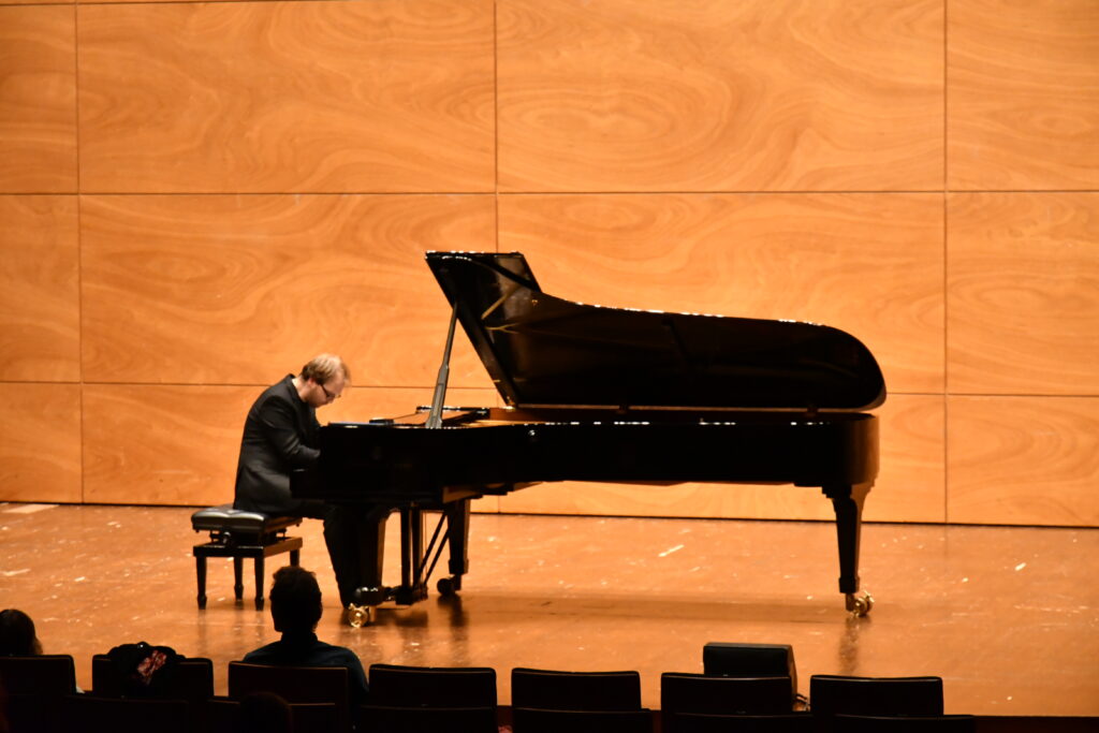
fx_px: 3664
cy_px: 366
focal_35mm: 120
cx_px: 550
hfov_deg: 17.1
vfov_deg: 11.4
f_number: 5.6
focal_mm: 80
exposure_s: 1/160
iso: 6400
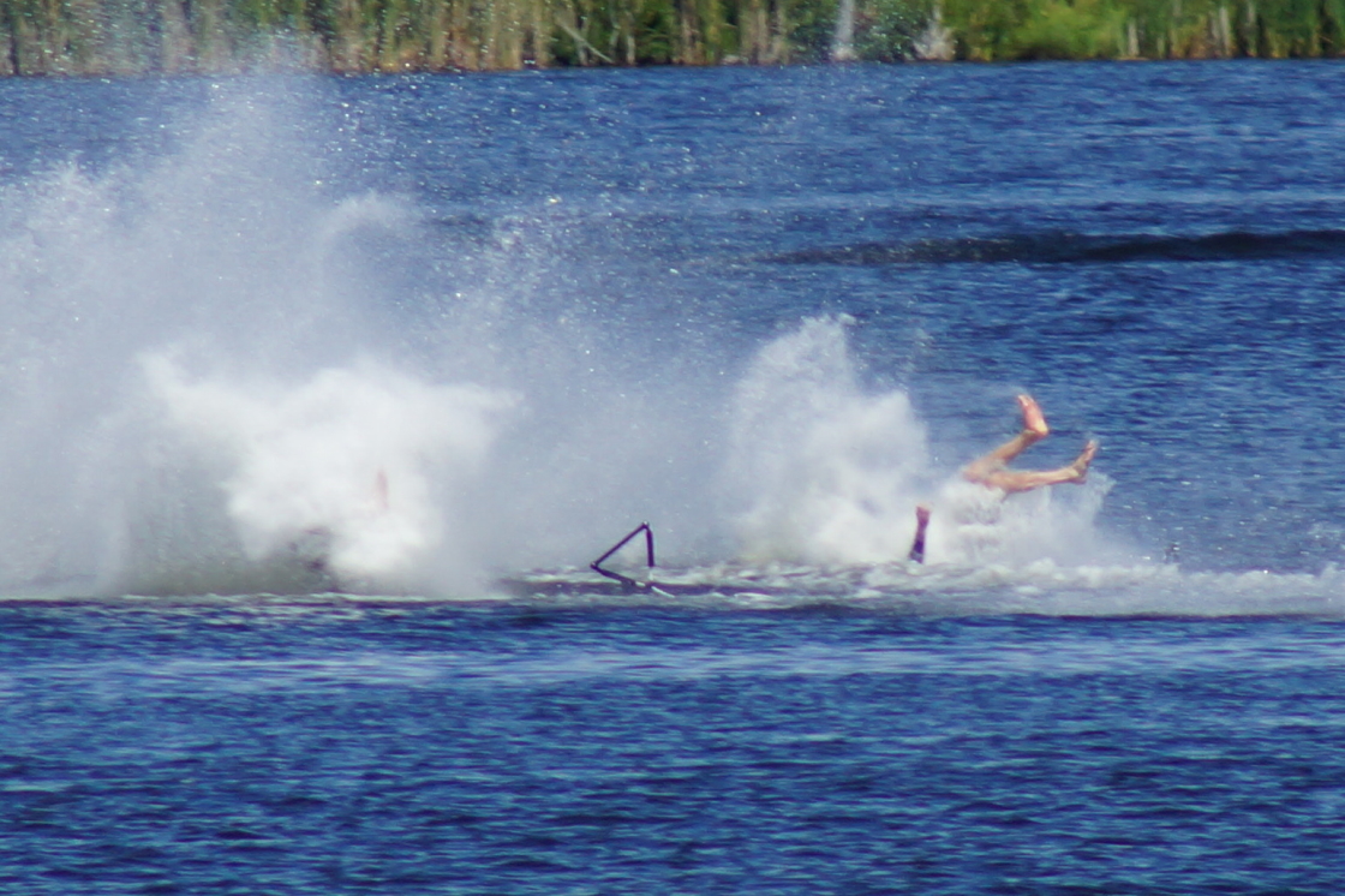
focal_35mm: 450
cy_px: 448
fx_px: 16807
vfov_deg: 3.1
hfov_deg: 4.6
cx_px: 672
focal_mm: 300
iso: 100
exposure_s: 1/500
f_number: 7.1
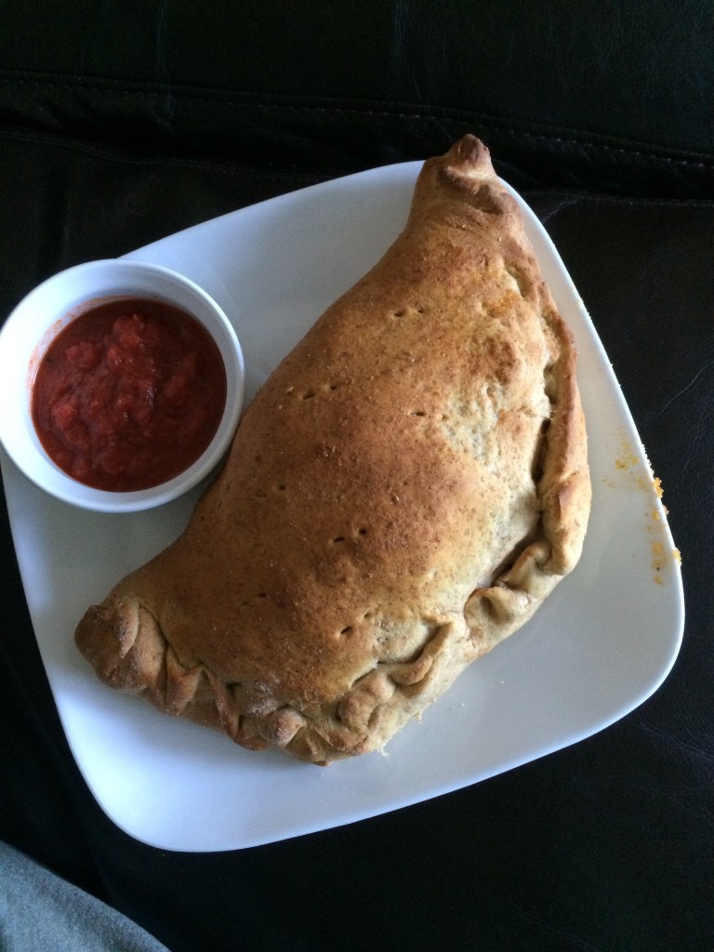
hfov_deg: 48.2
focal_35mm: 29
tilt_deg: -79.1
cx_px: 357
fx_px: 798
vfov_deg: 61.7
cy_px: 476
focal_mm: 4.15
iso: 320
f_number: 2.2
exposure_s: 1/30
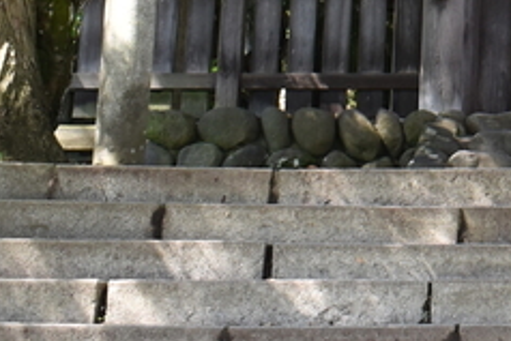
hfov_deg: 12.9
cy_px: -356
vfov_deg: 8.6
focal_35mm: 151
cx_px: 775
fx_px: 2145
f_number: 5
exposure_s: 1/100
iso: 400
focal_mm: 20
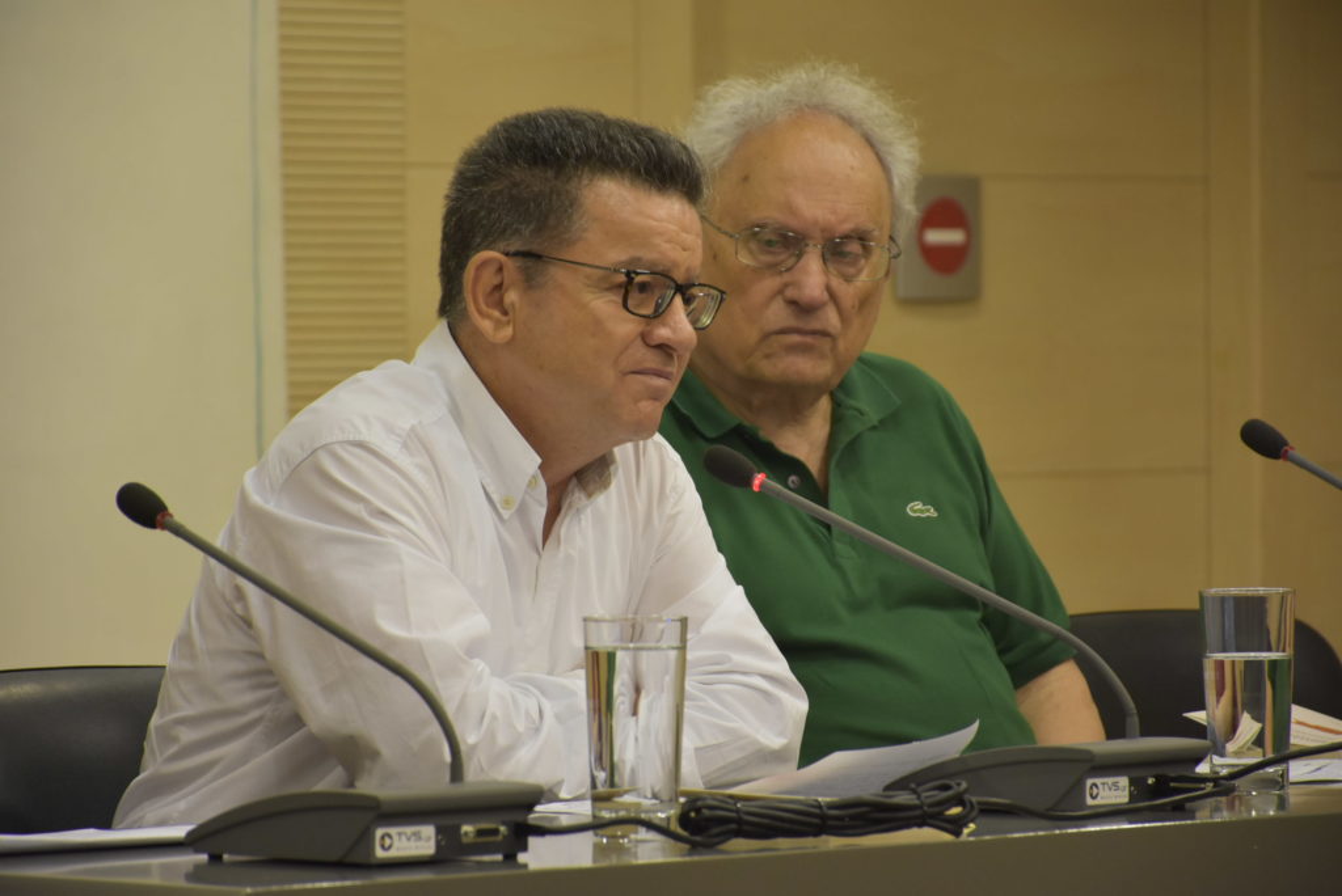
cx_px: 671
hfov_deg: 9.8
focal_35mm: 210
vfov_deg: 6.6
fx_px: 7832
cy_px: 448
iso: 1600
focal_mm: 140
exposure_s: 1/60
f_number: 5.6
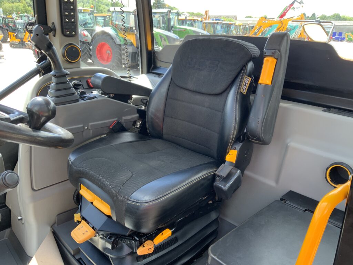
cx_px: 176
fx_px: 296
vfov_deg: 48.2
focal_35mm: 29
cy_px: 132
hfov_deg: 61.7
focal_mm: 3
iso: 32
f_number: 1.8
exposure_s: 1/122
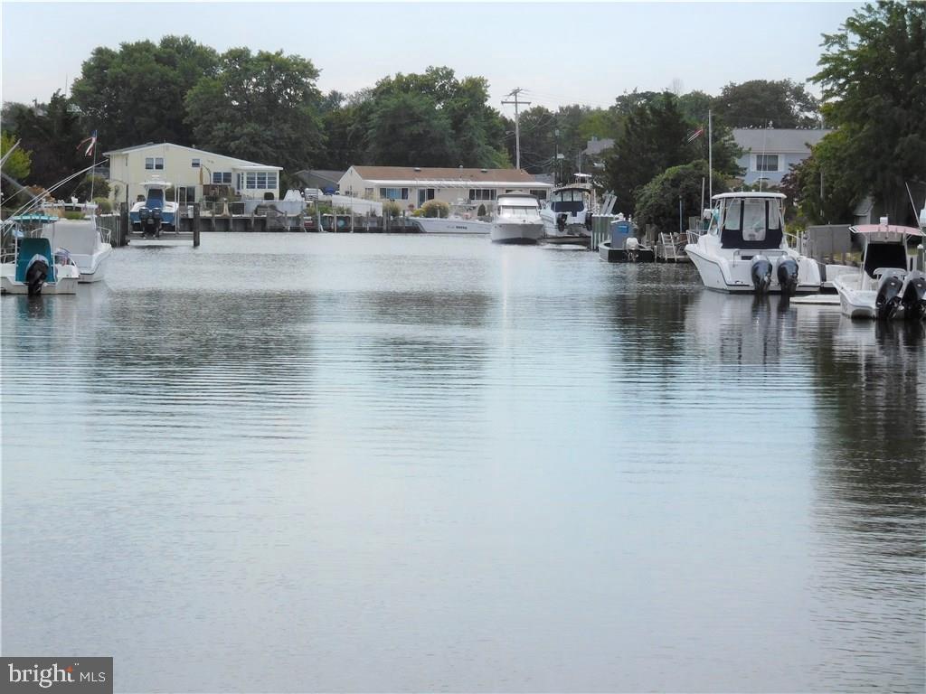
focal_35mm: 100
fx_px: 2675
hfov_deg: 19.6
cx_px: 463
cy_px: 347
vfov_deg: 14.8
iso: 125
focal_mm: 17.8
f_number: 4.8
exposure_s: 1/1250
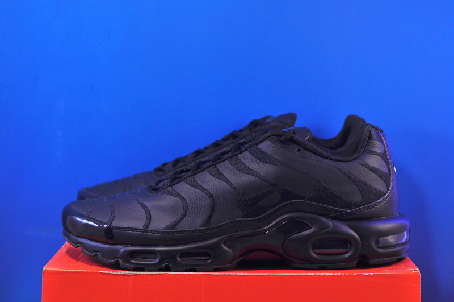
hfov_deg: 27.0
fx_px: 944
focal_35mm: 75
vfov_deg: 18.1
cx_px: 227
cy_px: 151
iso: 250
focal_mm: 50
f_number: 3.2
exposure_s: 1/250
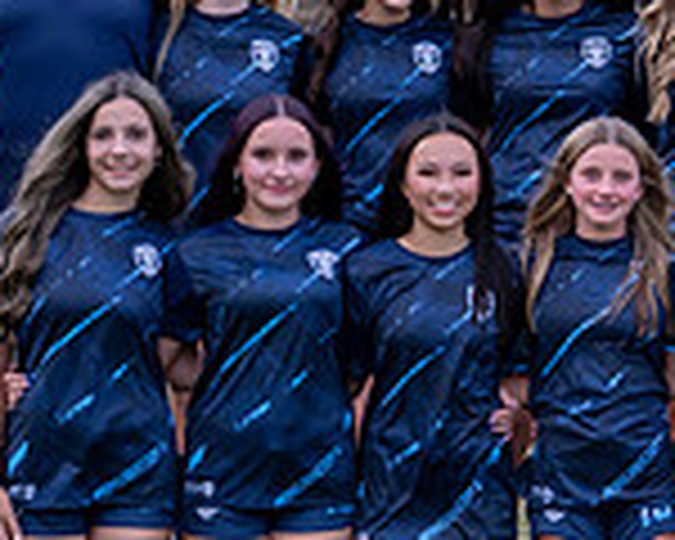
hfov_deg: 9.0
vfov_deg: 7.4
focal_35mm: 208
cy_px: 267
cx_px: 1097
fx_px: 4155
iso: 800
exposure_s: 1/640
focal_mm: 50
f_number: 2.2
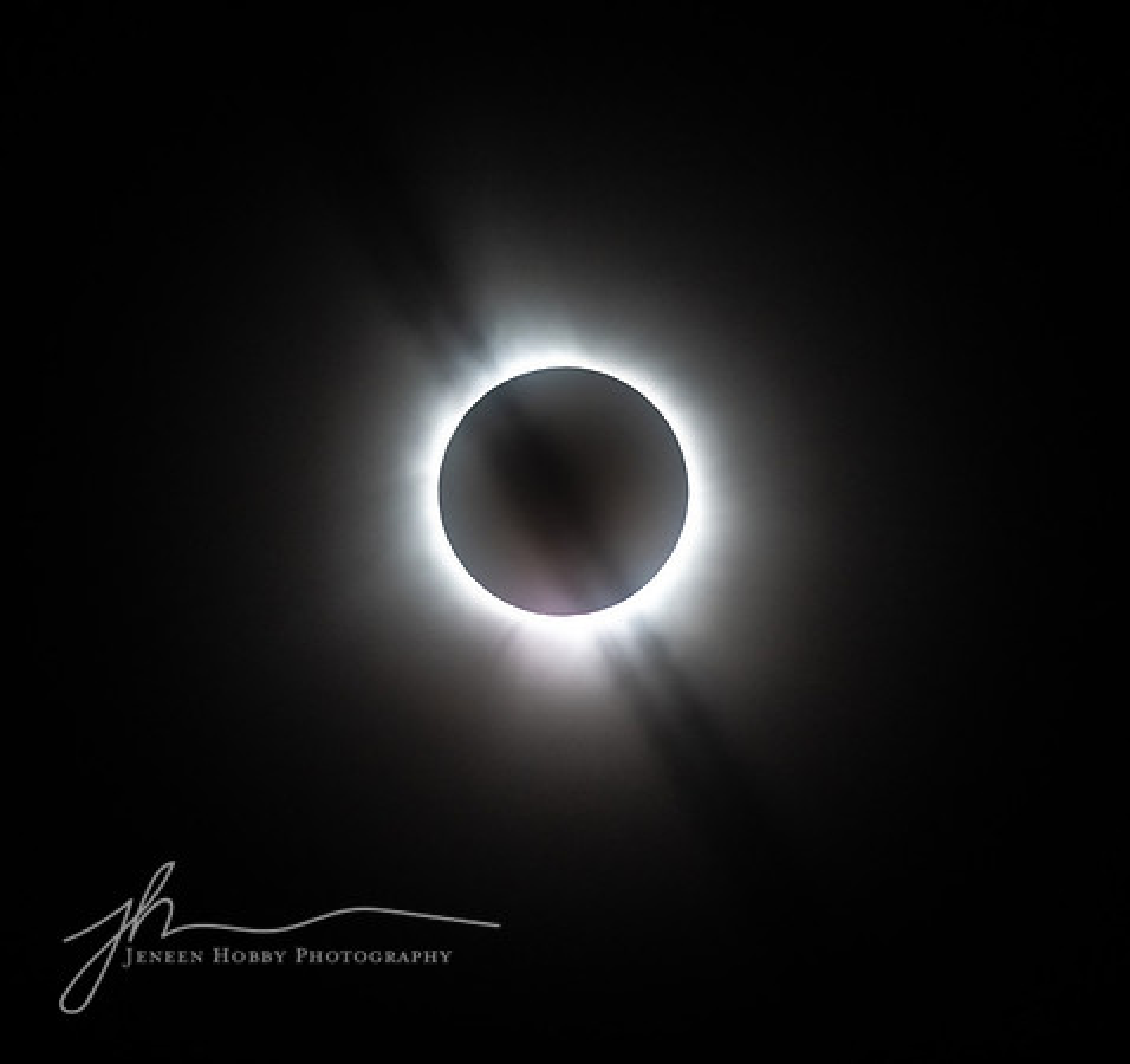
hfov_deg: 2.5
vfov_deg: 2.4
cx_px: 523
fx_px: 25614
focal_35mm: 714
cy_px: 505
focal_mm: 550
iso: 2000
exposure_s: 1/500
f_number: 7.1
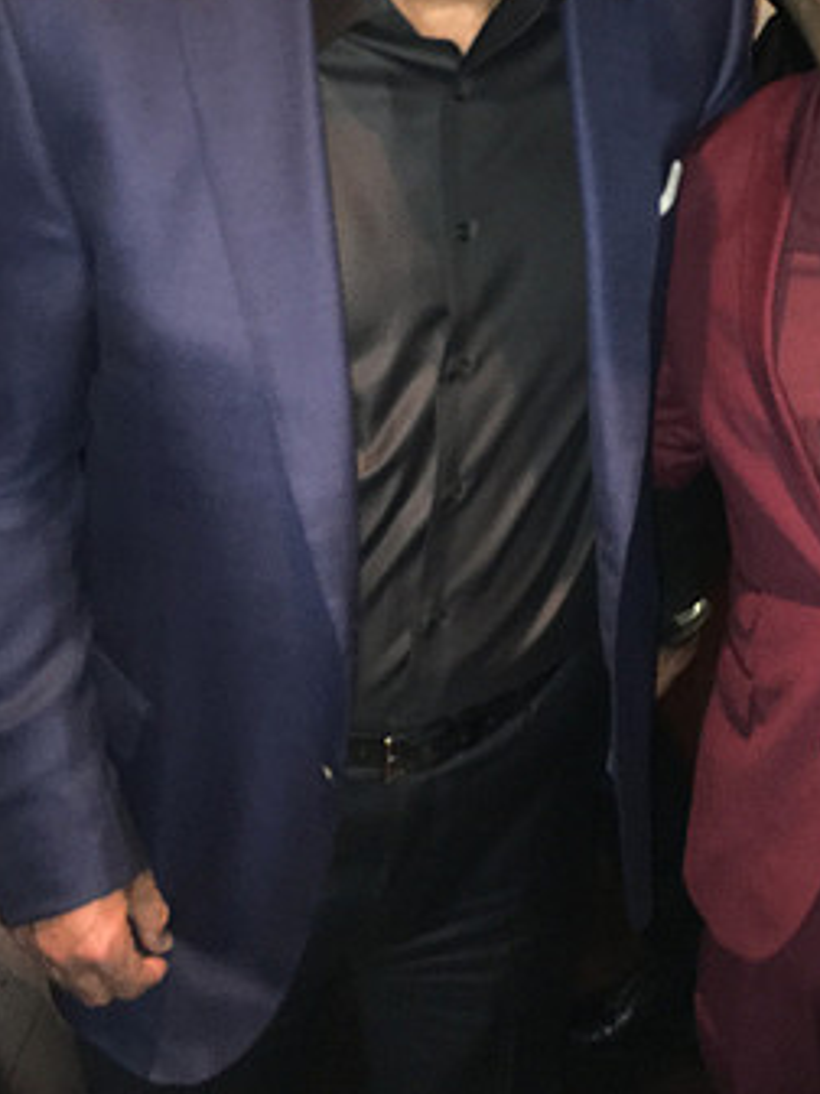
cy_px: 322
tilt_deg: -18.6
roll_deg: -1.7
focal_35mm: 50
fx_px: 1579
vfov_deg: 37.6
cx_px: 623
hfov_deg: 28.6
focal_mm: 4.15
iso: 250
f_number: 2.2
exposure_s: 1/16
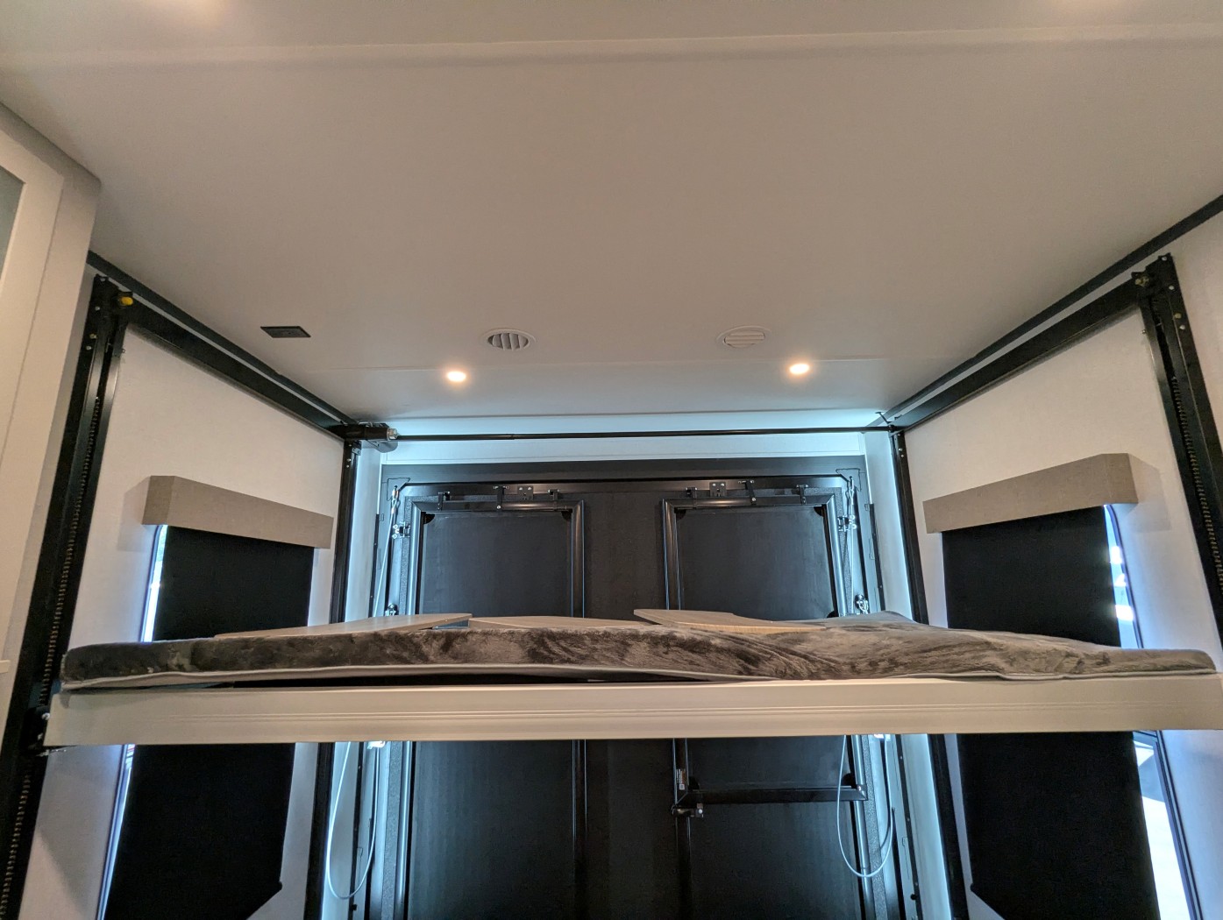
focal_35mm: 16
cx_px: 612
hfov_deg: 94.4
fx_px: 566
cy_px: 460
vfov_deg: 78.2
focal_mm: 2.35
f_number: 2.2
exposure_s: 1/62.9
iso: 243
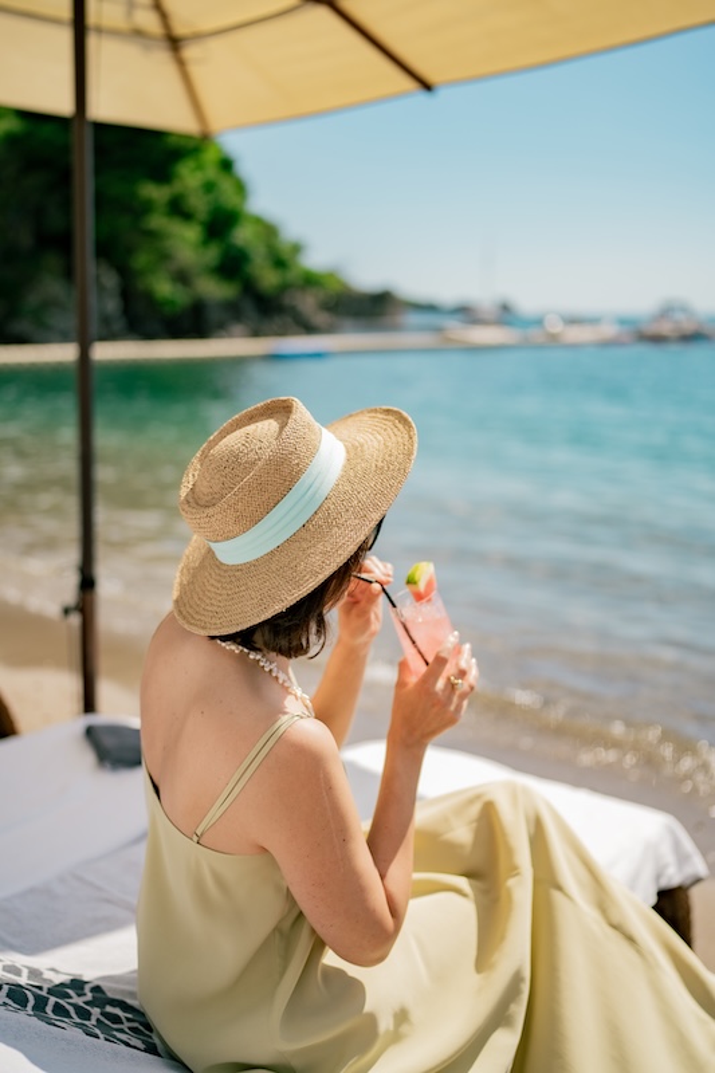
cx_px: 358
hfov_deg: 37.8
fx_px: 1043
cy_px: 536
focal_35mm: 35
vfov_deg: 54.4
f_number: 1.4
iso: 100
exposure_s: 1/6400
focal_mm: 35
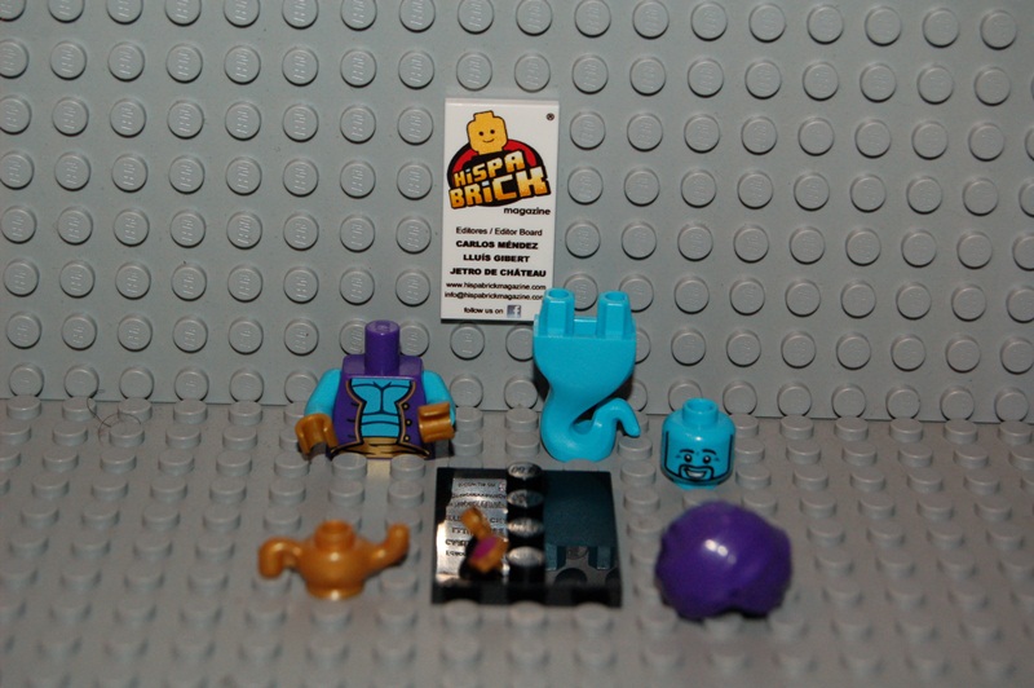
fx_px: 2368
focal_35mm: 82
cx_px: 517
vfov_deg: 16.5
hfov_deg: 24.6
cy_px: 344
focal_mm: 55
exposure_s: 1/60
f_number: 5.6
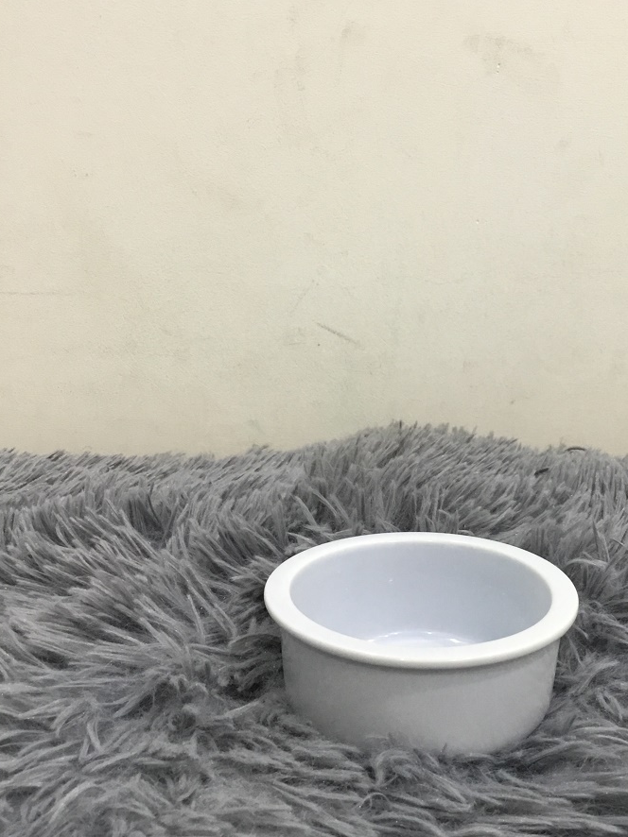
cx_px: 419
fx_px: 1016
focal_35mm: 42
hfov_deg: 34.0
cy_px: 467
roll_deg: +0.1
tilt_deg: -18.3
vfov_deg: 44.7
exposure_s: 1/33
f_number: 2.4
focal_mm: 3.3
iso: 125
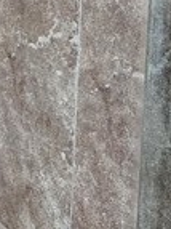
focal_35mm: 93
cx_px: -187
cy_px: 26
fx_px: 613
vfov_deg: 20.7
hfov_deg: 13.3
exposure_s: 1/60
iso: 250
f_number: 2.2
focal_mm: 2.2
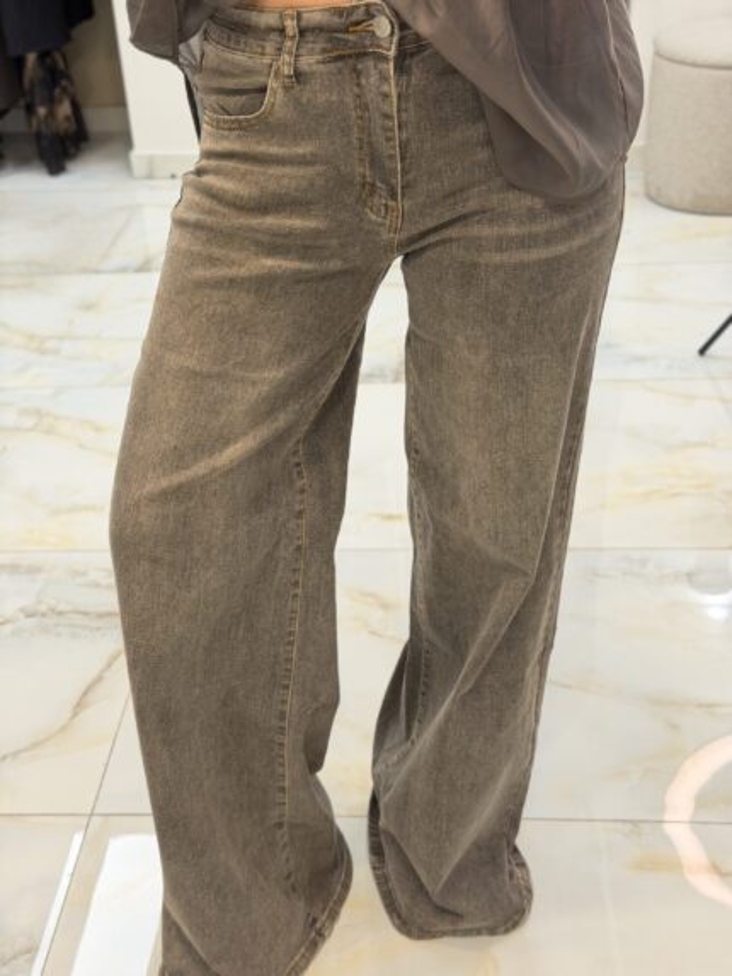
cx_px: 366
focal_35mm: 48
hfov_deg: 30.3
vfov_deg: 39.6
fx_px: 1353
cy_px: 488
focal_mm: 6.76
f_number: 1.78
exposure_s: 1/71
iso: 80
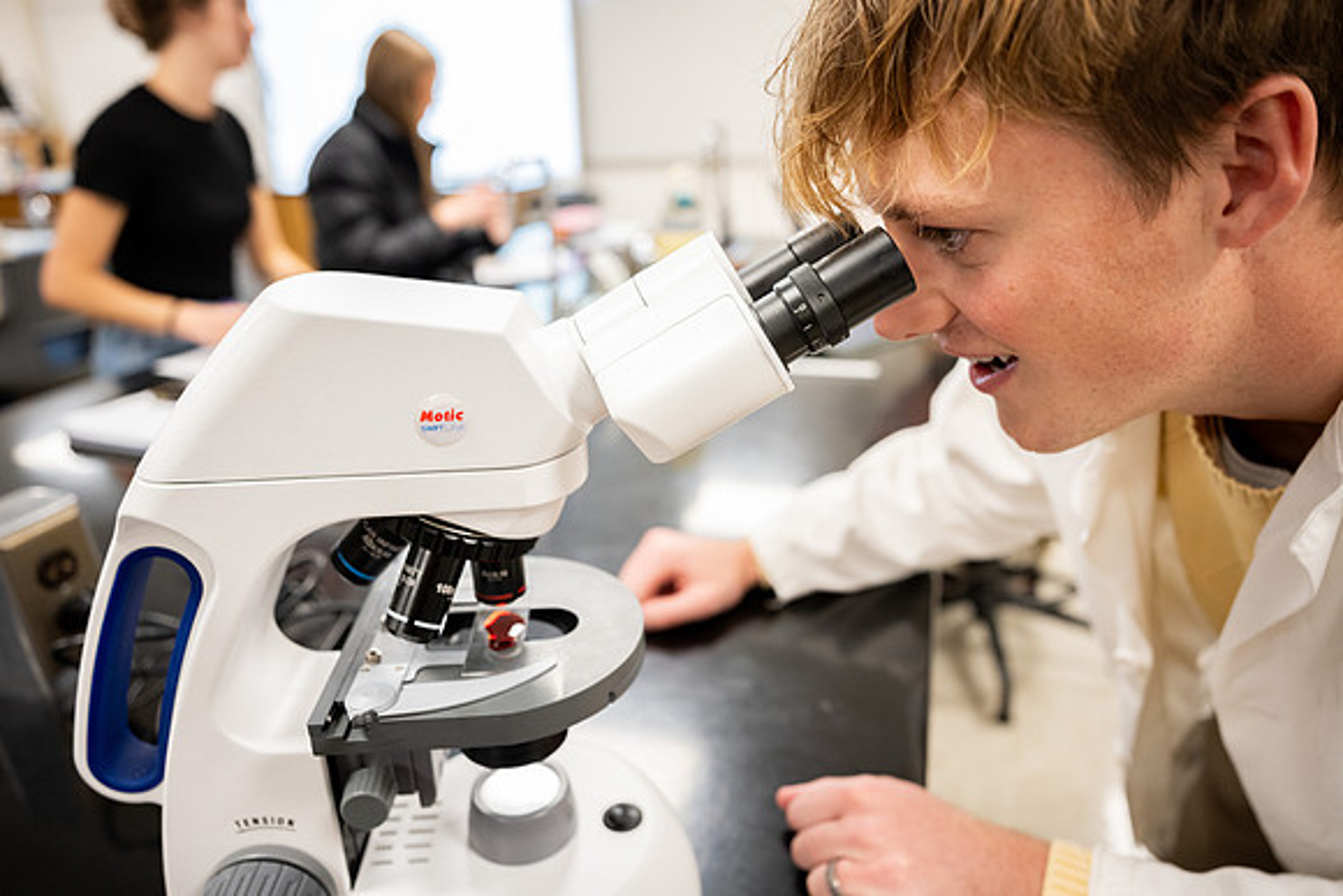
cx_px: 672
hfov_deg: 71.5
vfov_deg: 51.3
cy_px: 448
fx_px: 933
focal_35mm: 25
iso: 1000
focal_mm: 25
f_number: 2.8
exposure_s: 1/160
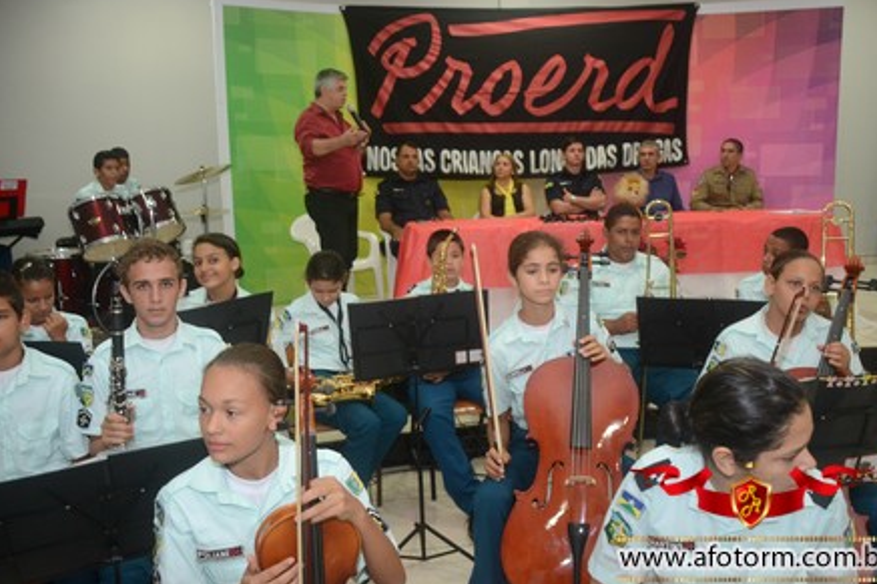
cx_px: 450
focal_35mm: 34
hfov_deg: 55.8
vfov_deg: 38.9
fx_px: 828
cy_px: 291
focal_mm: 22
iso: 1600
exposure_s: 1/80
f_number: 3.8
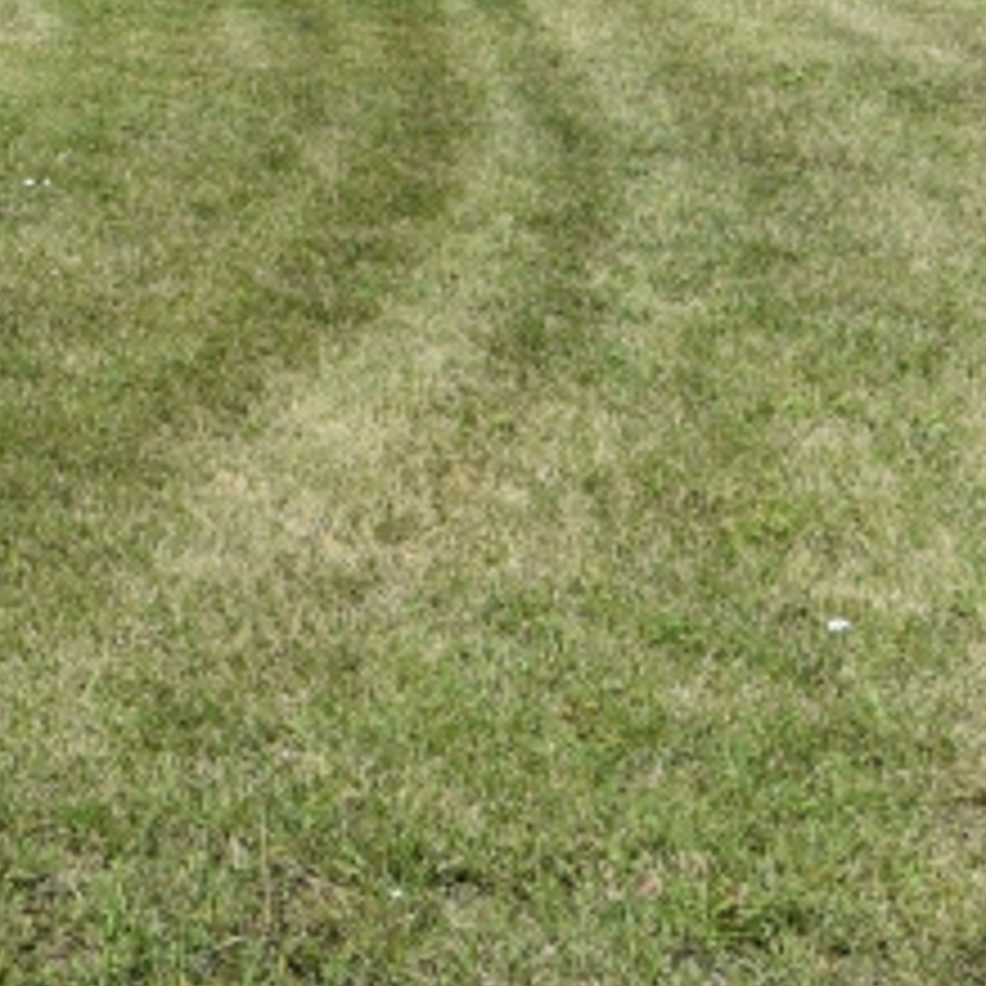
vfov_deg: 17.7
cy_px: -245
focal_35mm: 93
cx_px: -747
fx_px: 2997
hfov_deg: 16.0
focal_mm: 16
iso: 200
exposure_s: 1/400
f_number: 10
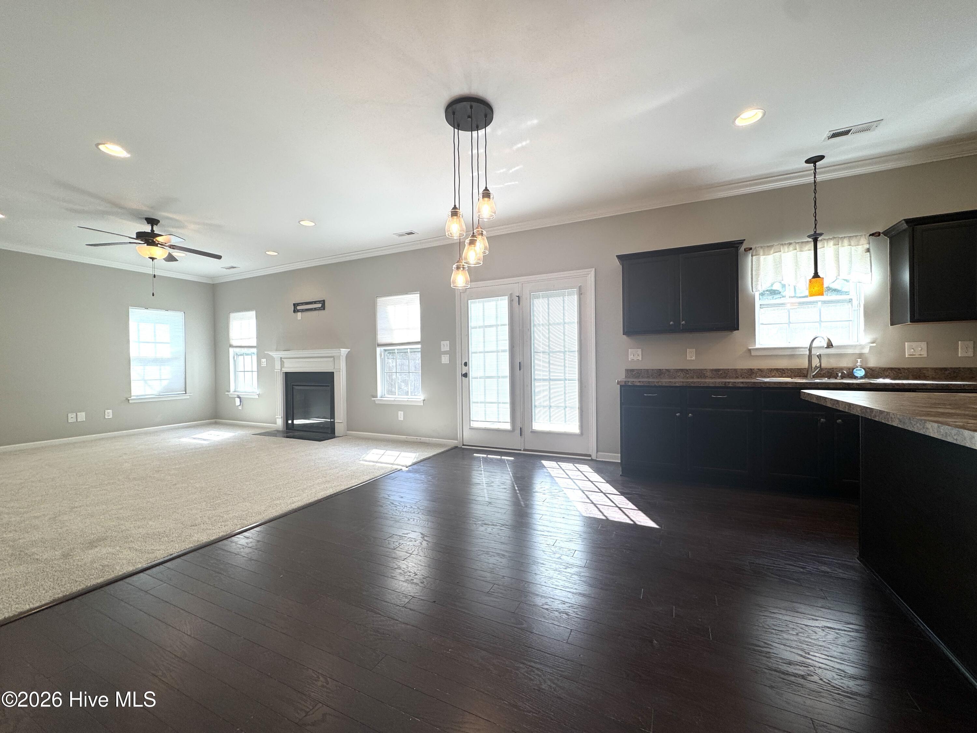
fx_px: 395
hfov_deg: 102.1
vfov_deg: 85.7
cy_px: 366
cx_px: 488
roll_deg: +0.4
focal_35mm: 14
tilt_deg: -0.8
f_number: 2.2
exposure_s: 1/120
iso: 40
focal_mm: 2.22
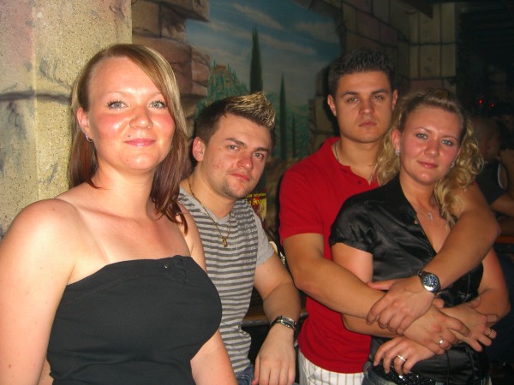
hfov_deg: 49.0
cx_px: 257
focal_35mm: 38
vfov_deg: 37.7
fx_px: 564
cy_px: 192
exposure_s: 1/60
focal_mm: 7.9
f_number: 2.8
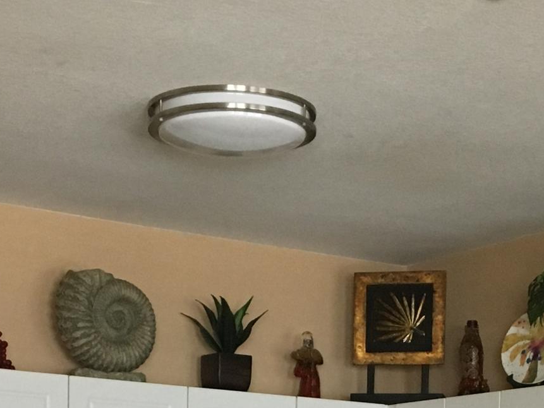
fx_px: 1587
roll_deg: -1.1
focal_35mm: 101
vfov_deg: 13.8
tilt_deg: -1.3
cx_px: 332
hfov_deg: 19.4
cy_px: 599
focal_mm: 4.15
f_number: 2.2
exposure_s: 1/30
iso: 125
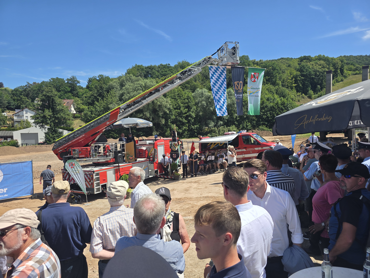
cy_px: 139
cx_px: 185
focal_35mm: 23
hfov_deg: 73.9
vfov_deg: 58.9
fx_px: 246
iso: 12
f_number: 1.7
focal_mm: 6.3
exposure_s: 1/634
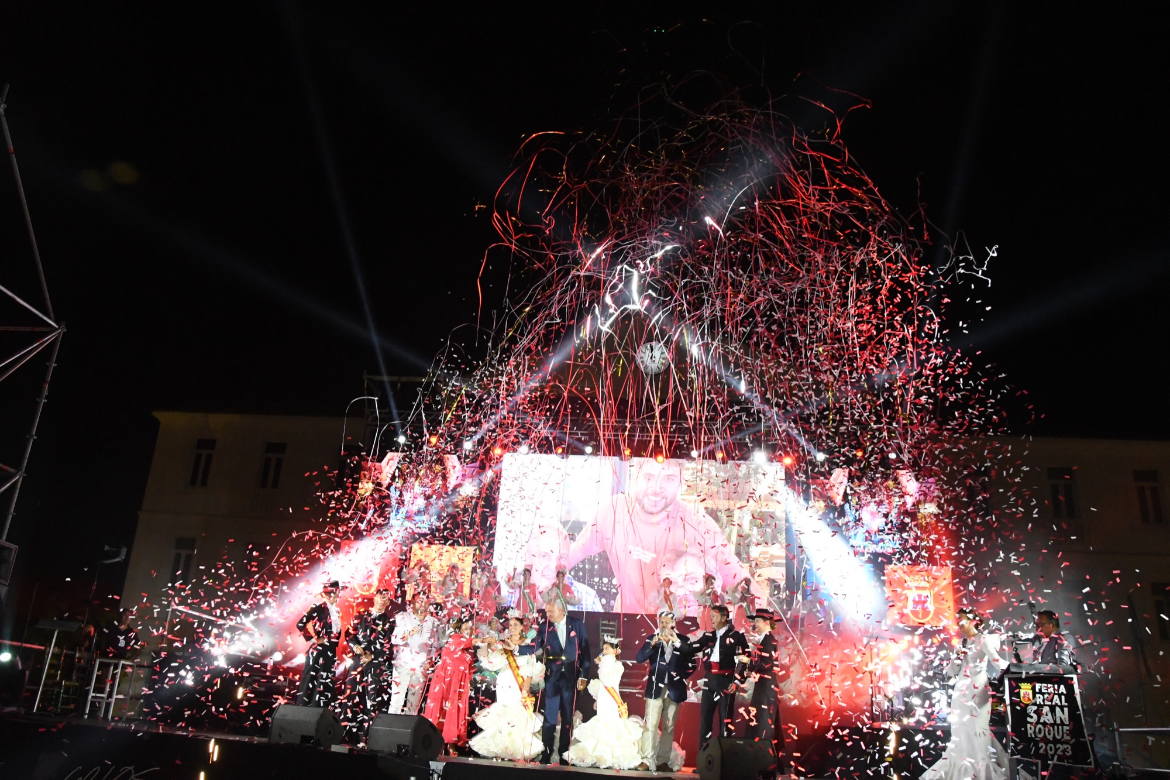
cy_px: 390
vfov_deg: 47.9
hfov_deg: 67.4
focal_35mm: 27
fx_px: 877
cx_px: 585
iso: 8000
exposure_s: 1/160
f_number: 8
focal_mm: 18
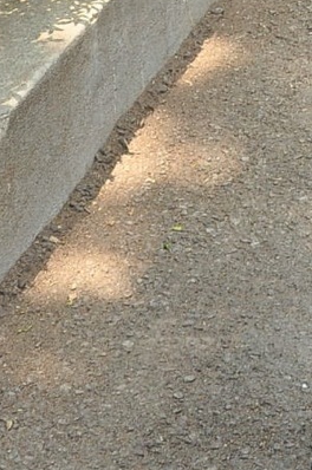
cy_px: -381
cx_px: 492
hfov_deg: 7.9
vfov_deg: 11.2
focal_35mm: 170
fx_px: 2221
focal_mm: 25
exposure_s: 1/125
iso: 400
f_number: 9
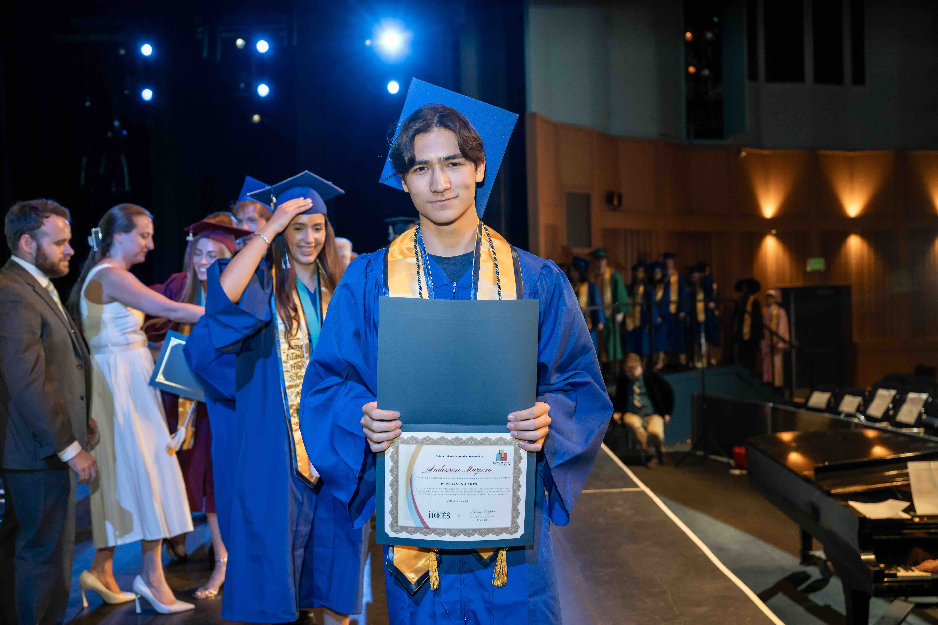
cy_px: 312
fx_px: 964
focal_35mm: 37
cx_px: 469
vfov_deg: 35.9
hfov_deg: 51.9
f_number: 3.5
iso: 1600
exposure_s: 1/250
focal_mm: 37
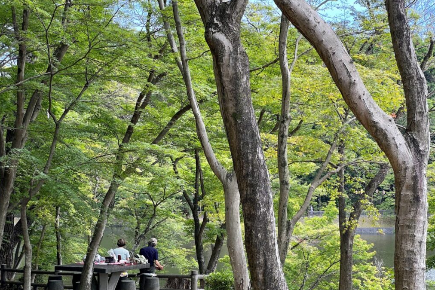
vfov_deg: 16.9
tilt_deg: +1.3
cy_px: 155
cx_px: 218
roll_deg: +1.1
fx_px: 979
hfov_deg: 25.1
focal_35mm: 81
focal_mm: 9
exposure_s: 1/99
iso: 40
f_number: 2.8
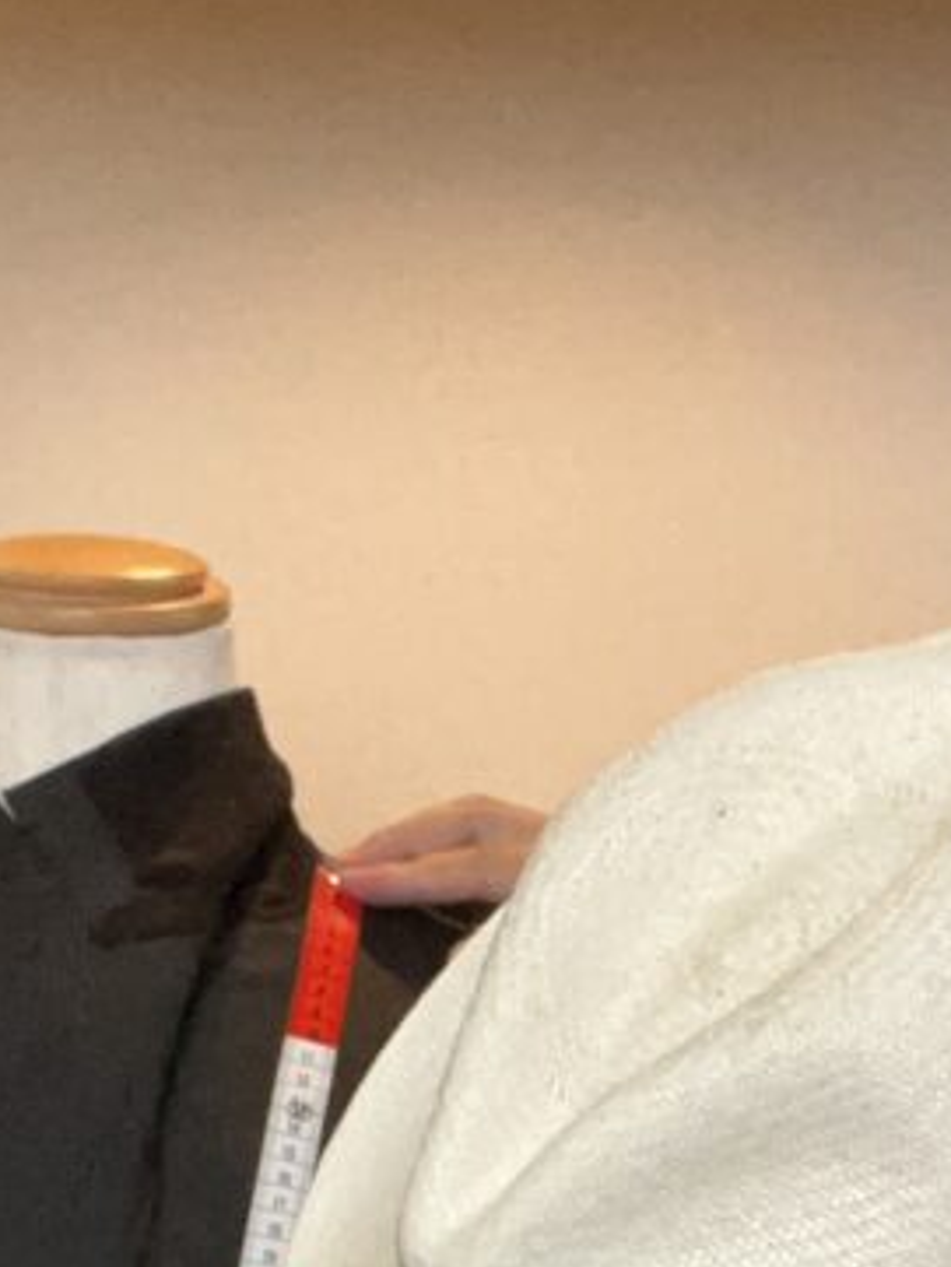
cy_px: 1639
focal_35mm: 85
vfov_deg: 21.0
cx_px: 488
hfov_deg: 17.4
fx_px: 3112
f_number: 2.2
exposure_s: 1/50
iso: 400
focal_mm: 2.71
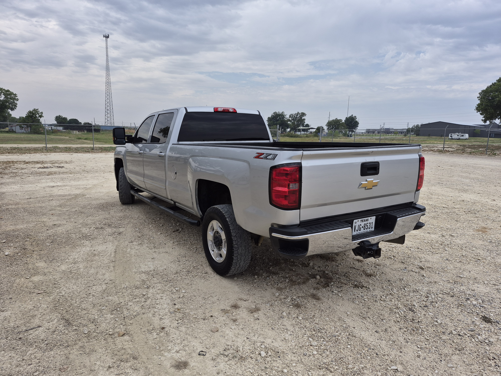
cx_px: 250
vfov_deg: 58.9
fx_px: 333
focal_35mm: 23
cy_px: 188
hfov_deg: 73.9
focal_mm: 5.4
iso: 25
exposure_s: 1/1320
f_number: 1.8
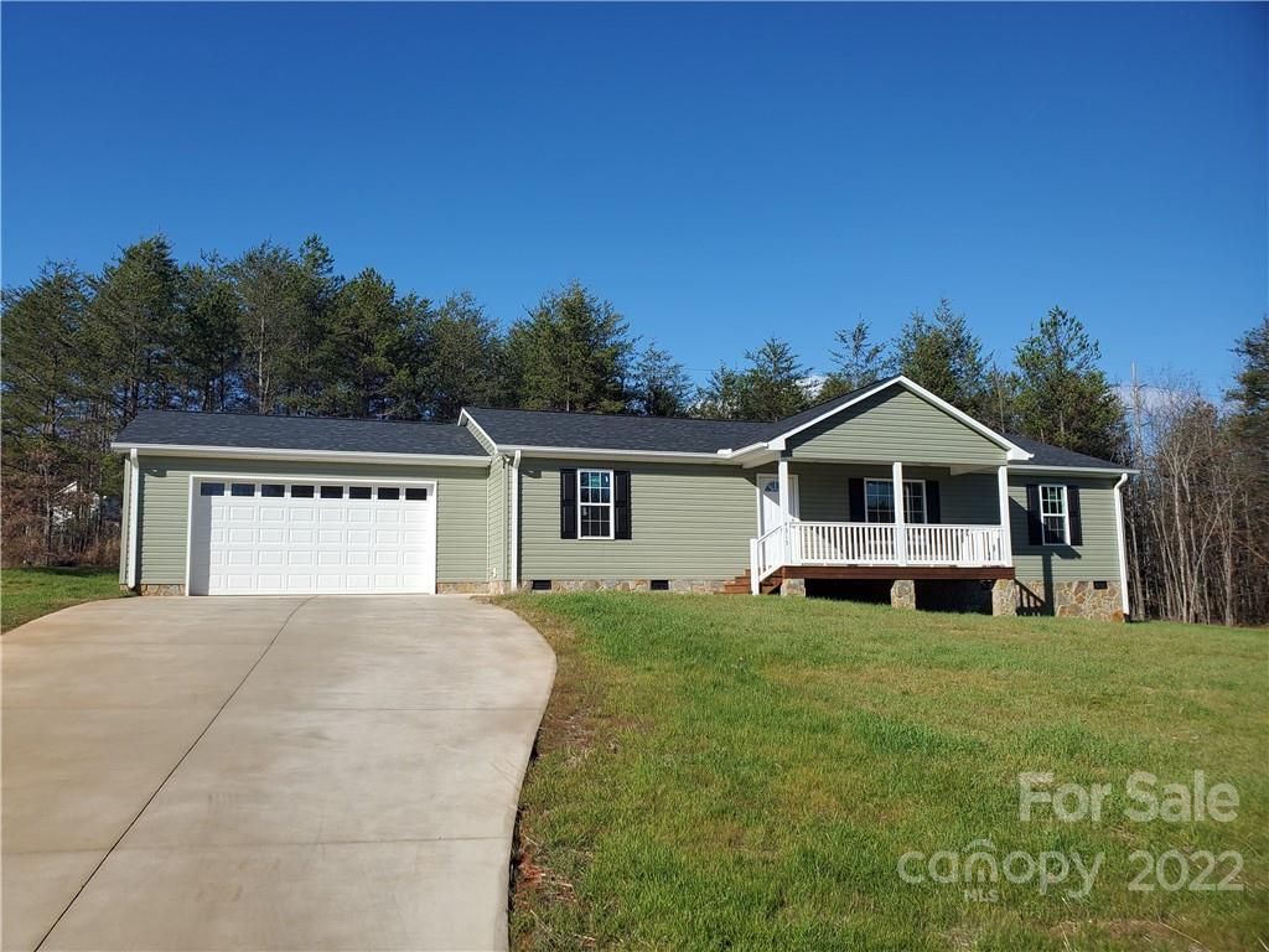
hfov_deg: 67.3
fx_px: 953
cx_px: 634
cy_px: 476
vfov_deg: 53.1
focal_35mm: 26
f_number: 2.4
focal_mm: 4.3
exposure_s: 1/2010
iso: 50
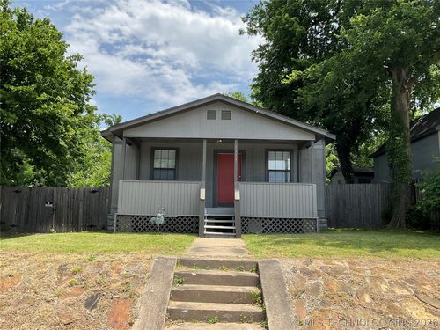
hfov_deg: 61.7
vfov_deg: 48.2
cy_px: 165
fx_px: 369
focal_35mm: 29
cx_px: 220
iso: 16
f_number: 1.8
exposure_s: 1/1451
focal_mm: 3
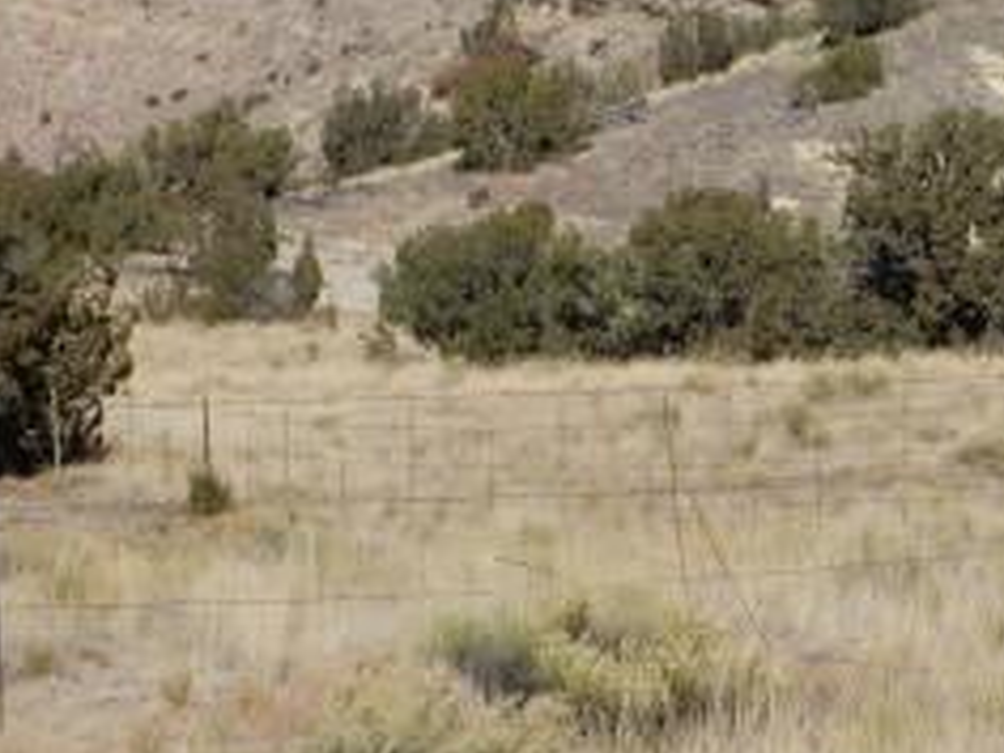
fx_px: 8614
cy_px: 128
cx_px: 1259
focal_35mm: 297
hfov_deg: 6.6
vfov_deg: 5.0
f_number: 5.6
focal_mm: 20.9
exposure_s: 1/1250
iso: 125
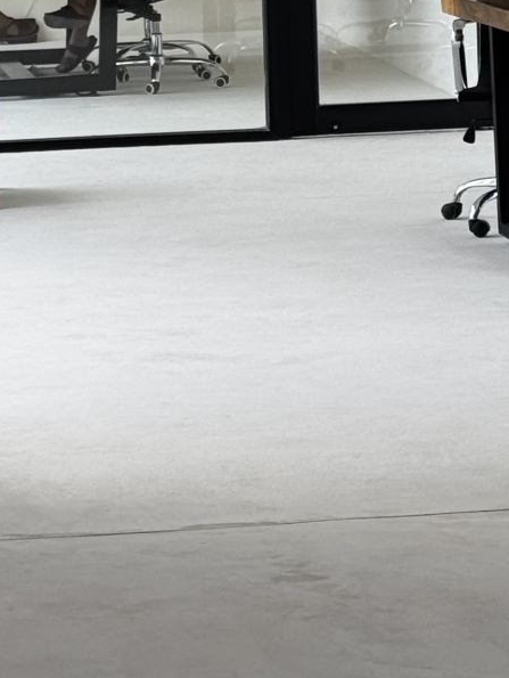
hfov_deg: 8.6
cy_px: 108
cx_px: 208
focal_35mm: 172
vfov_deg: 11.4
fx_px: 3369
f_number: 1.78
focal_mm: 6.76
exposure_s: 1/364
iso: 64
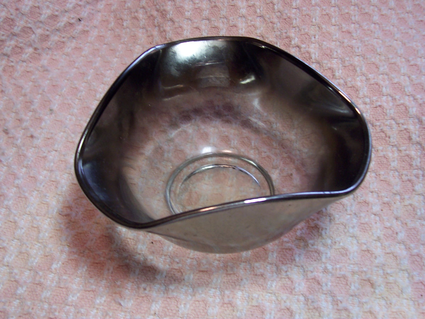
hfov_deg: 50.1
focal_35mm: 37
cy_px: 160
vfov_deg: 38.7
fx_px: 454
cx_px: 212
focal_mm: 5.6
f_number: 2.8
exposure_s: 1/30
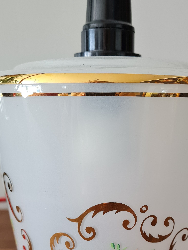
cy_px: 178
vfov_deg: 36.8
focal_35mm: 51
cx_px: 126
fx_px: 369
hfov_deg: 28.4
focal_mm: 5.4
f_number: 1.8
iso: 200
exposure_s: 1/100
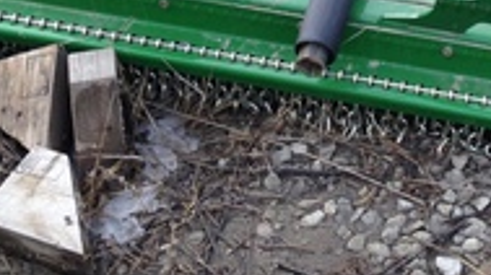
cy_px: -140
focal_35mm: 110
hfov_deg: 19.2
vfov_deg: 10.6
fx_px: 1431
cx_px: 408
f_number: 2.4
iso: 50
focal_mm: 4.28
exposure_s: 1/314
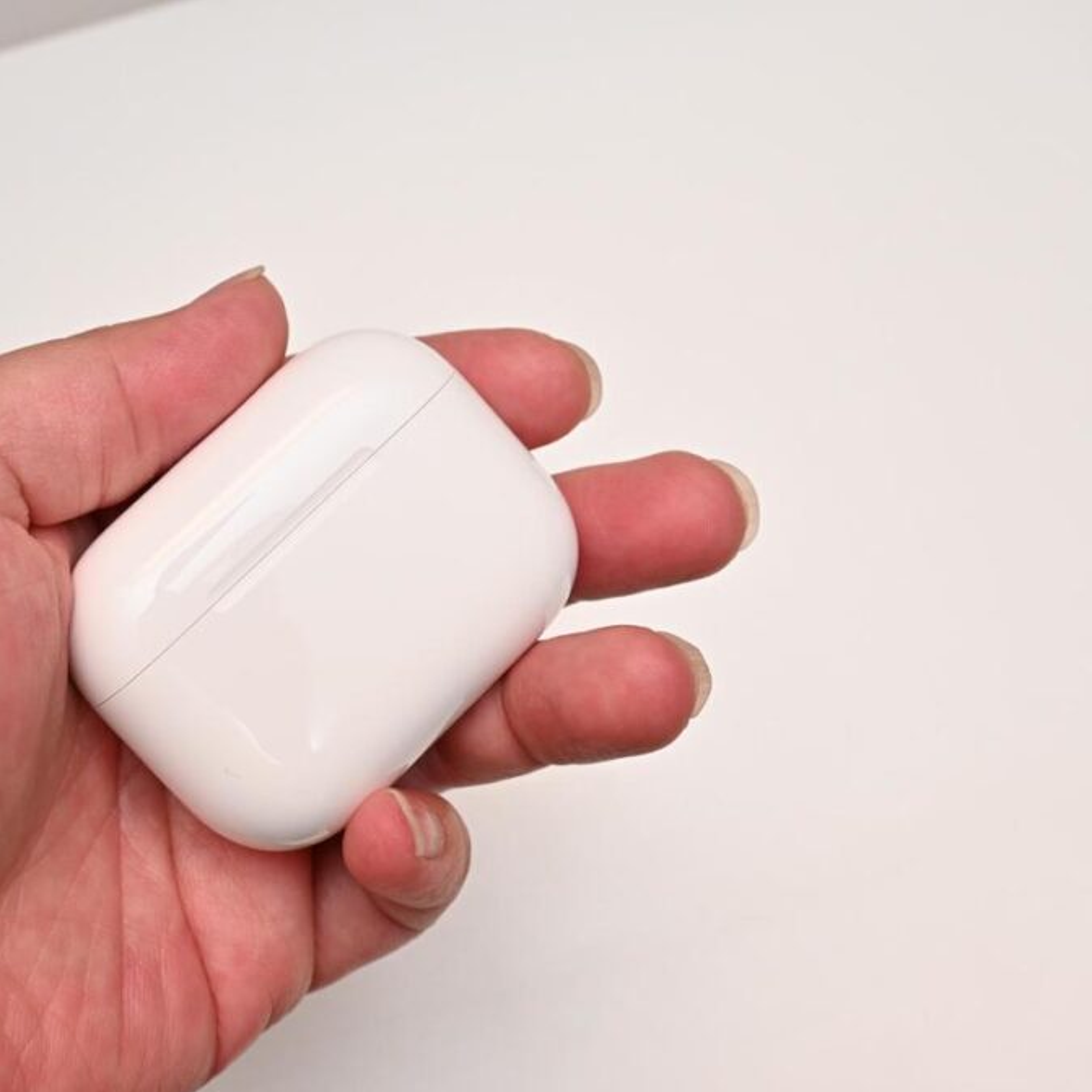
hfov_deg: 34.2
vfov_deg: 34.9
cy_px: 554
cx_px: 285
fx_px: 1736
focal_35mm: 49
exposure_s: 1/200
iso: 400
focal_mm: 25
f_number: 8
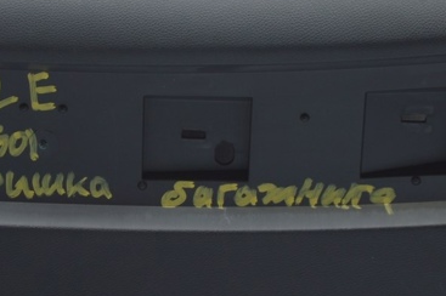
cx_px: 156
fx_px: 1781
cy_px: 113
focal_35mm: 144
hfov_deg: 14.3
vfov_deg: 9.5
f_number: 5.6
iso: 400
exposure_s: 1/20
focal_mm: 55
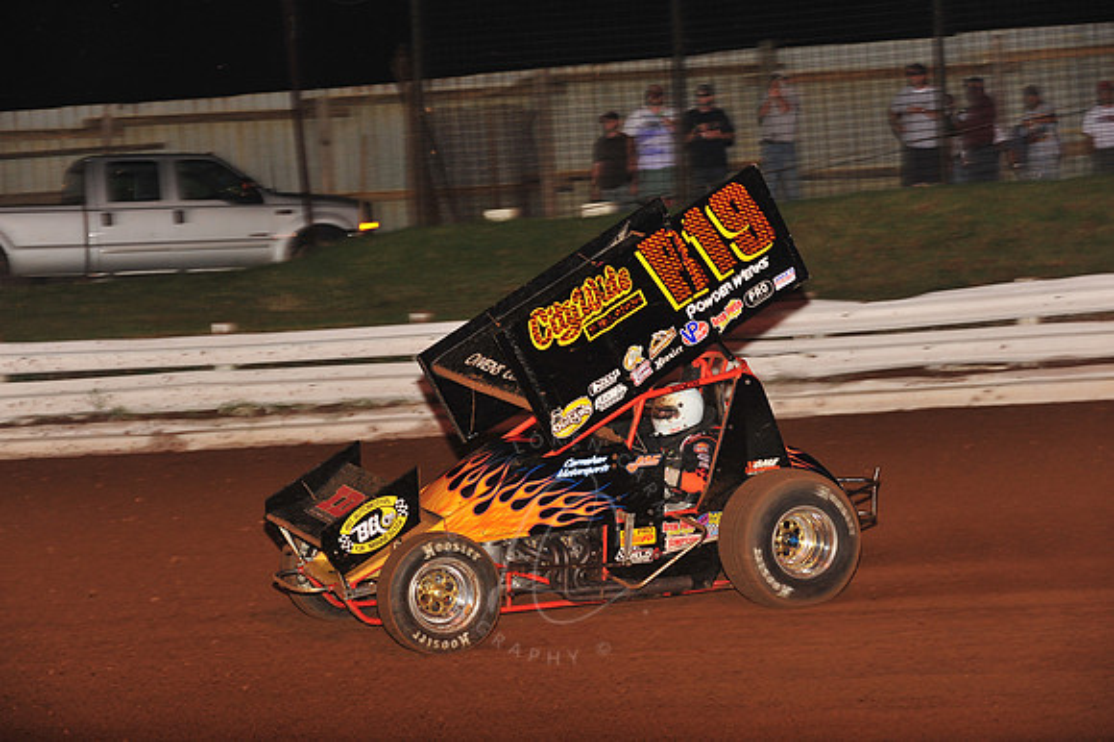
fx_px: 3464
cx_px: 557
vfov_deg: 12.2
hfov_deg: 18.3
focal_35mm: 112
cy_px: 371
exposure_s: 1/320
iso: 1000
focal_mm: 112
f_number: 6.3
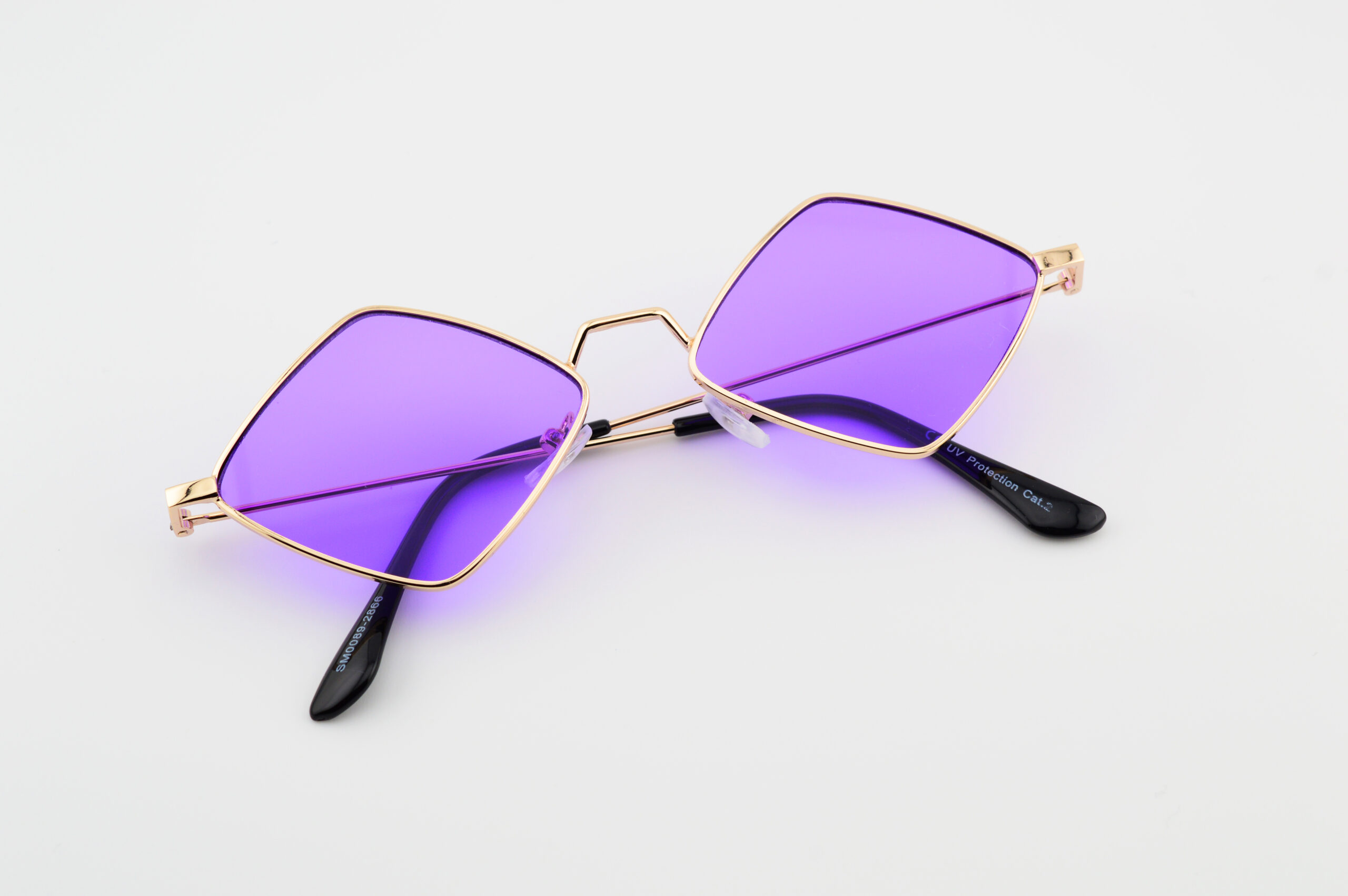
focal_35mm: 60
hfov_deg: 33.4
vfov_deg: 22.6
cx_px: 674
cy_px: 448
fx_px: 2245
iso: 200
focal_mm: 40
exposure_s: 1/125
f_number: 11
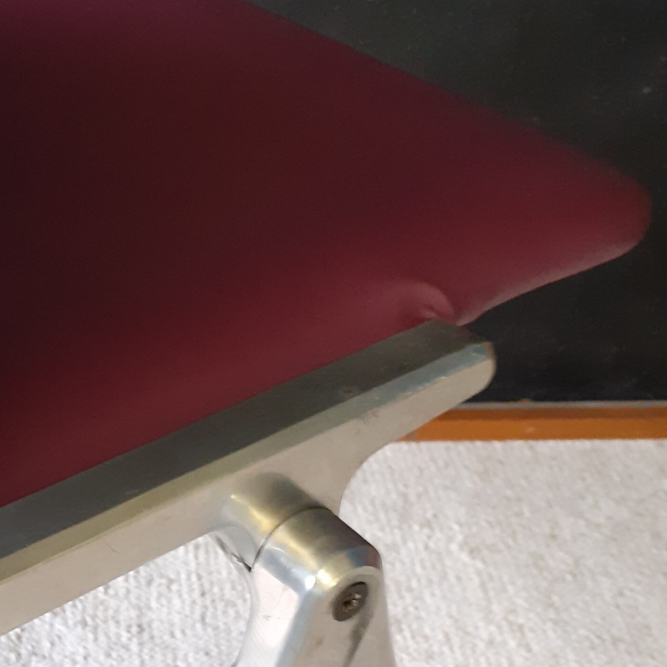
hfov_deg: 30.4
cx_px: 141
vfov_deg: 30.9
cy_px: 438
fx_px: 1199
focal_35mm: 55
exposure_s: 1/25
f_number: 1.9
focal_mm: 3.6
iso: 320
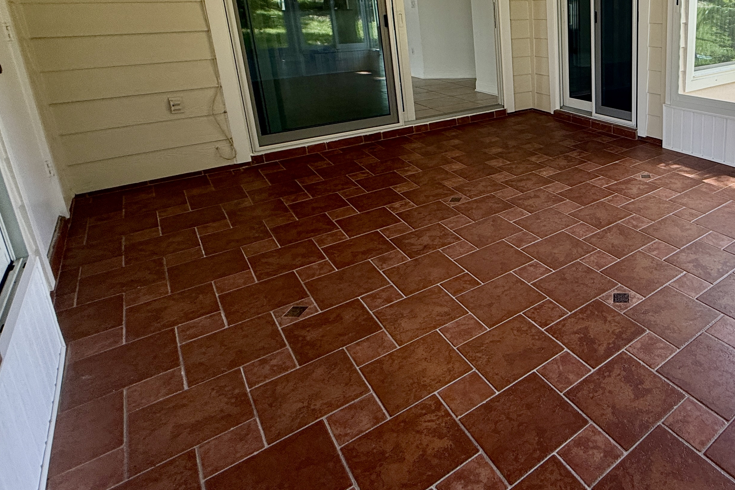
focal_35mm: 24
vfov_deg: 50.9
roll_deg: +1.2
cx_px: 598
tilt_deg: -14.7
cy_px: 123
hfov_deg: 66.3
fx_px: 490
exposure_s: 1/121
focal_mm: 2.22
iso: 64
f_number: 2.2
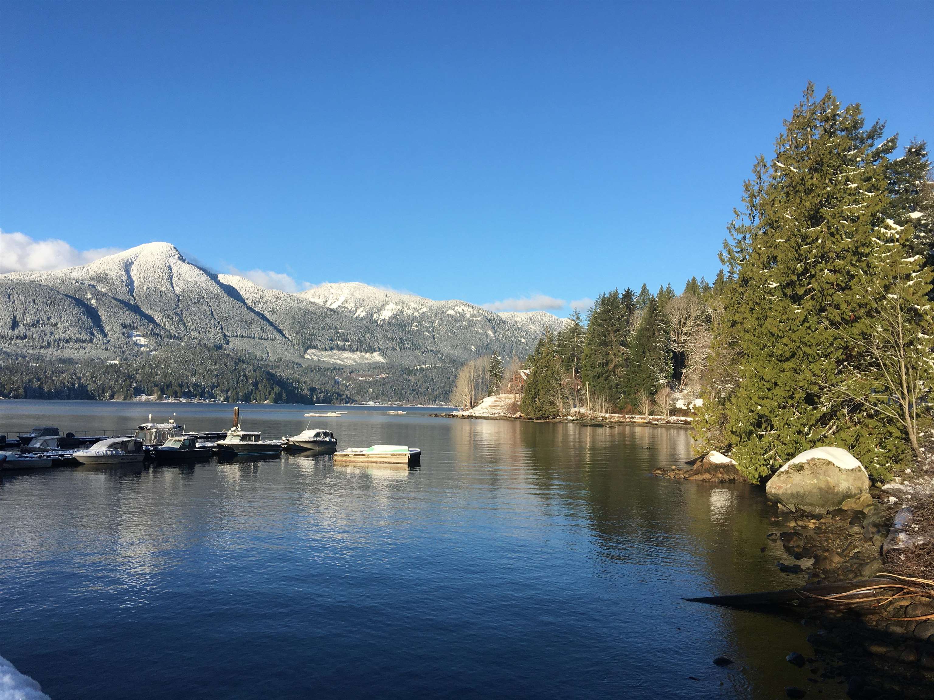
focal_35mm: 29
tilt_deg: +3.8
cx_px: 467
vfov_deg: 48.2
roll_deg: -2.2
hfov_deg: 61.7
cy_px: 350
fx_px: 782
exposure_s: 1/1261
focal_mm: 4.15
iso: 25
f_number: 2.2
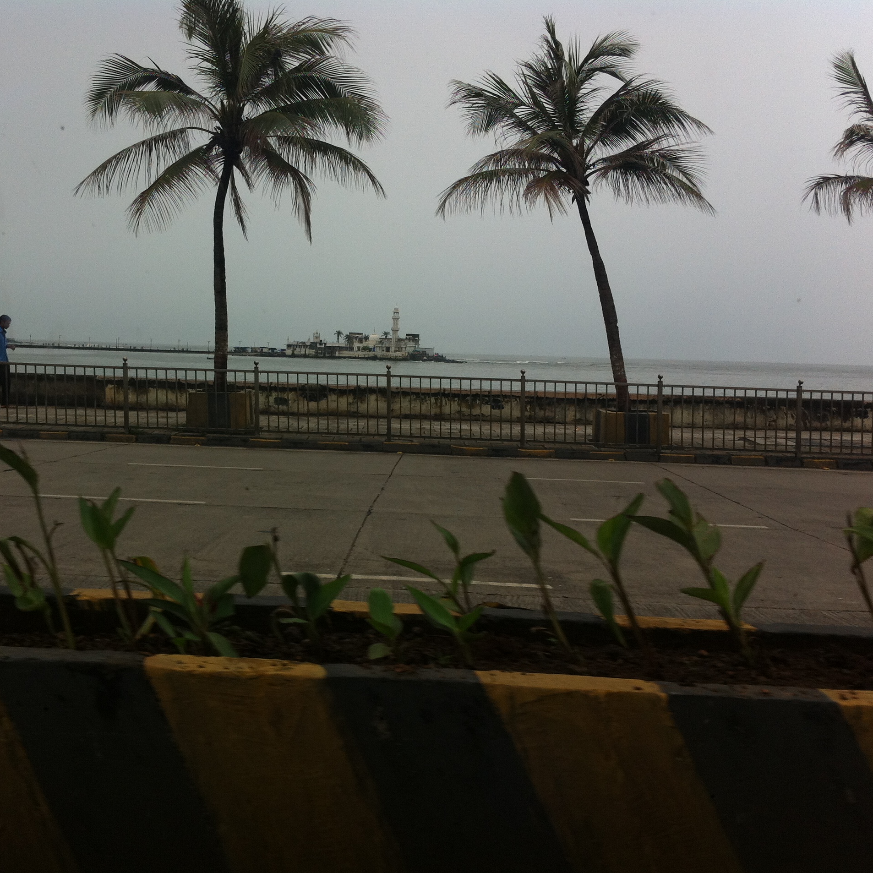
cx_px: 336
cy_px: 443
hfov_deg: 39.8
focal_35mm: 42
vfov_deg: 40.0
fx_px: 1198
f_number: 2.8
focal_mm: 3.85
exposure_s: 1/1207
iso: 80
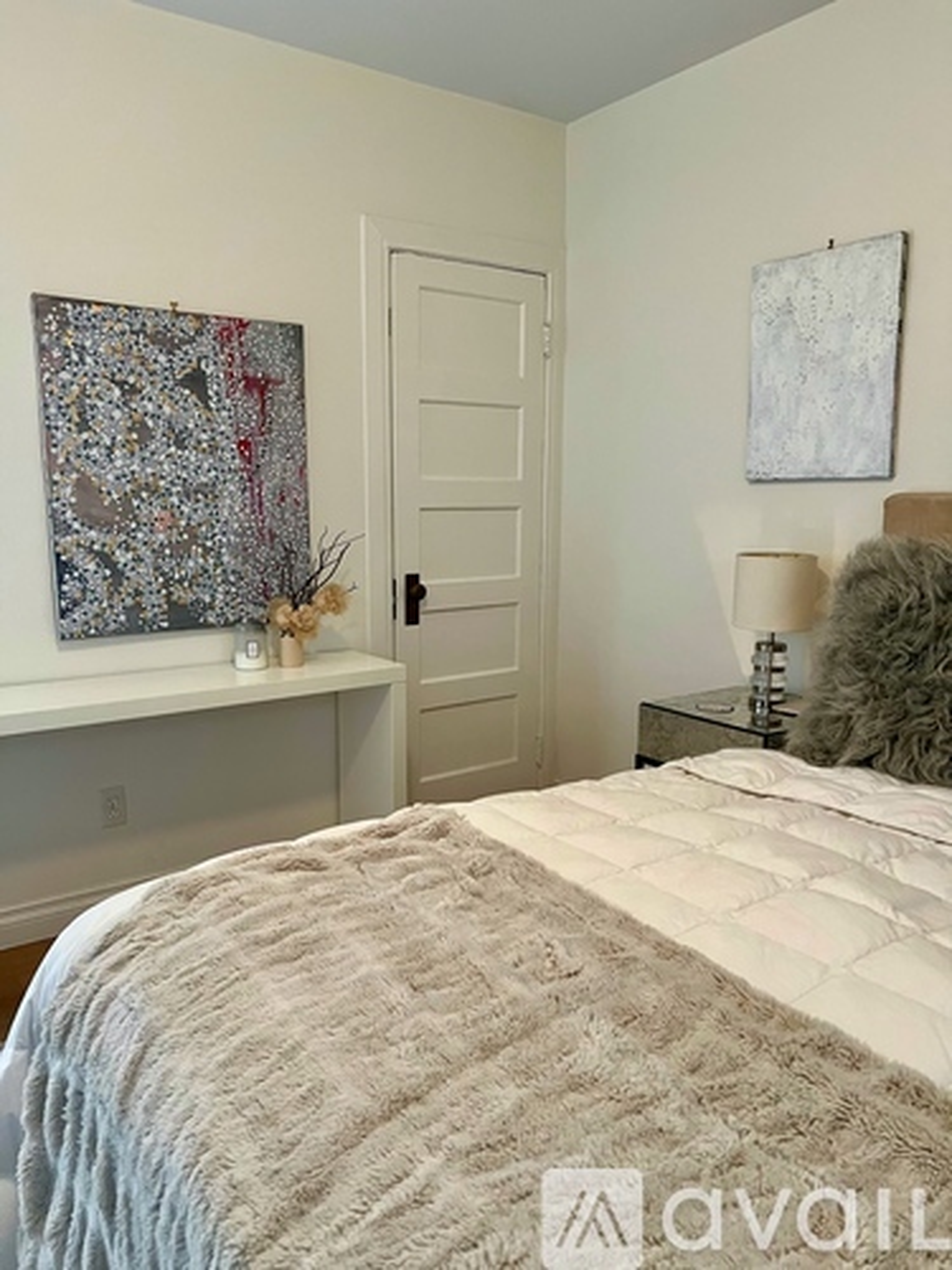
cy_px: 635
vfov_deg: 67.3
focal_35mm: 26
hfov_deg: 53.1
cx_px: 476
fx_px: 953
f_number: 1.5
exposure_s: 1/60
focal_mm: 5.7
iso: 250
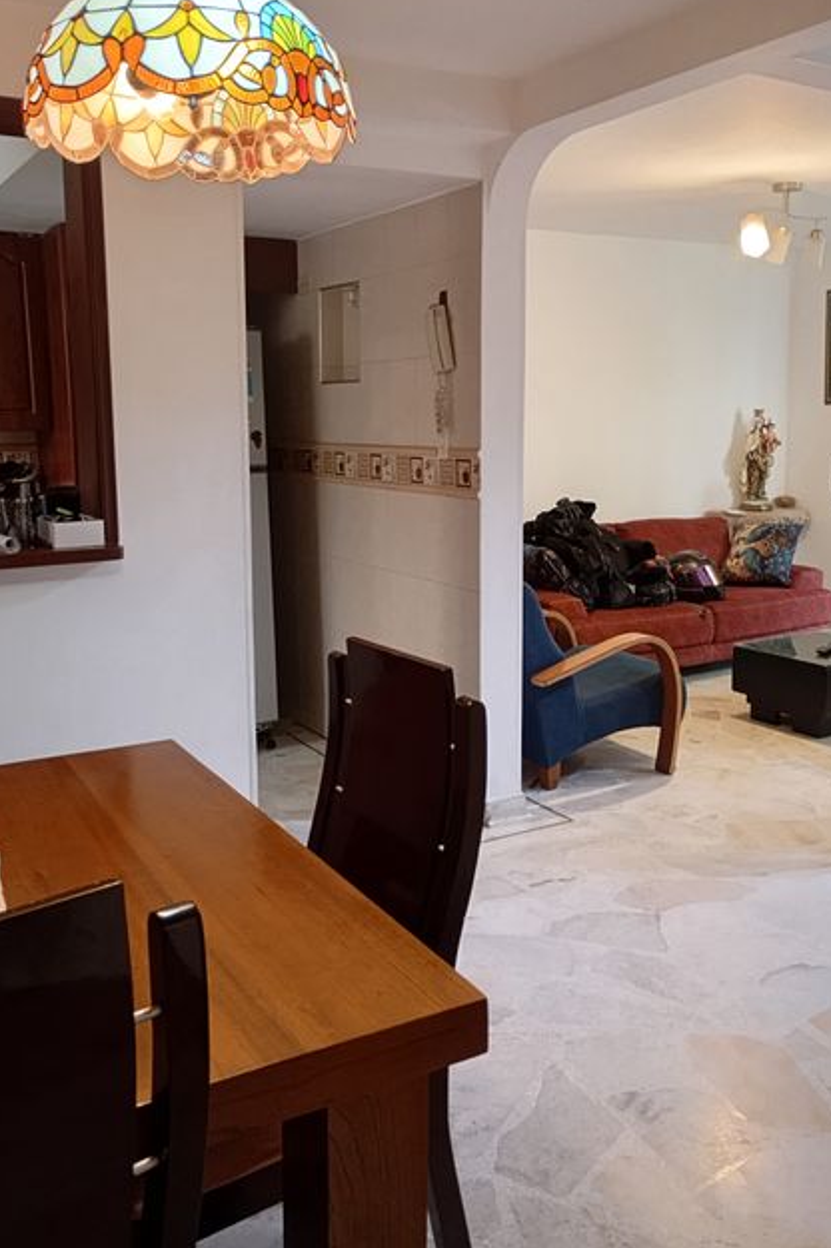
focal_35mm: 31
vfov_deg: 60.3
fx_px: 1074
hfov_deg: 42.3
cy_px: 605
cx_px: 384
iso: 1822
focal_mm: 4.27
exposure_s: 1/20
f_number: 1.8
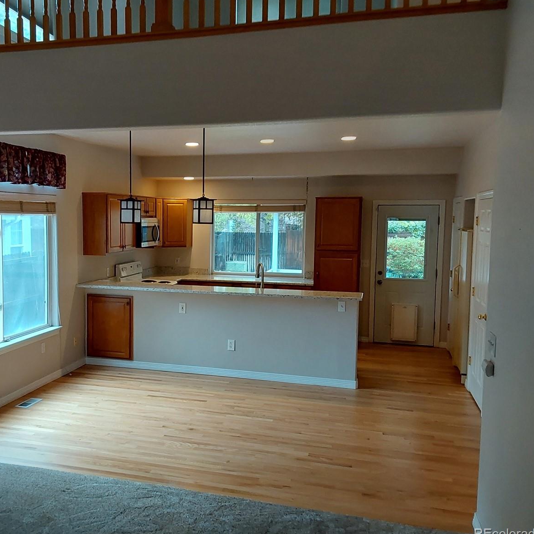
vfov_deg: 48.5
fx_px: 593
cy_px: 268
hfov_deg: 47.7
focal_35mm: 34
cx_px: 182
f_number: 1.9
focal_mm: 2.91
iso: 80
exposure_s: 1/60
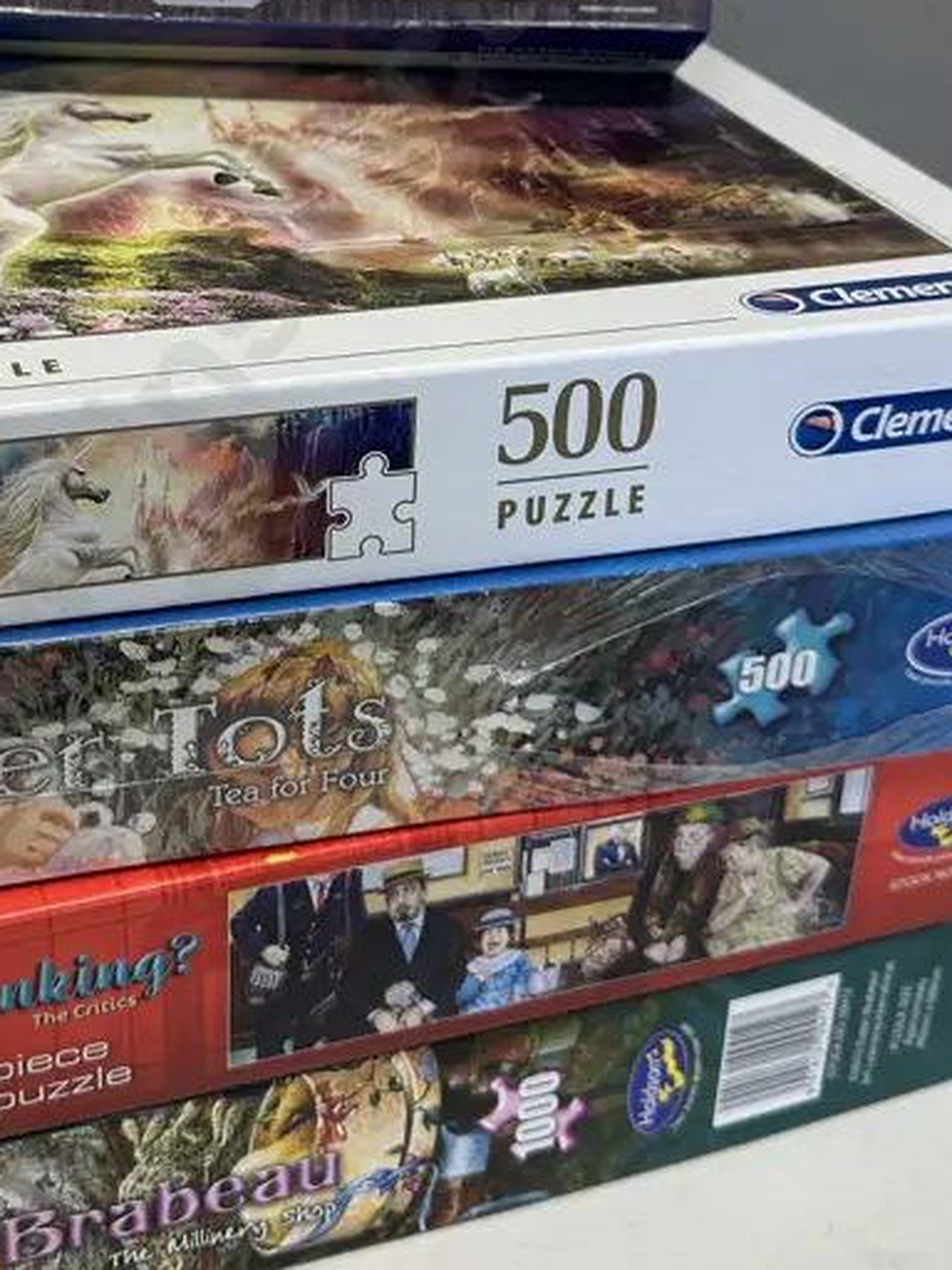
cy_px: 340
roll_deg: -1.6
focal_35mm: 48
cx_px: 231
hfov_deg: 29.8
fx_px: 1760
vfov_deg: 38.8
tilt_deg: -25.2
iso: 80
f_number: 1.78
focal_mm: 6.86
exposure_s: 1/100
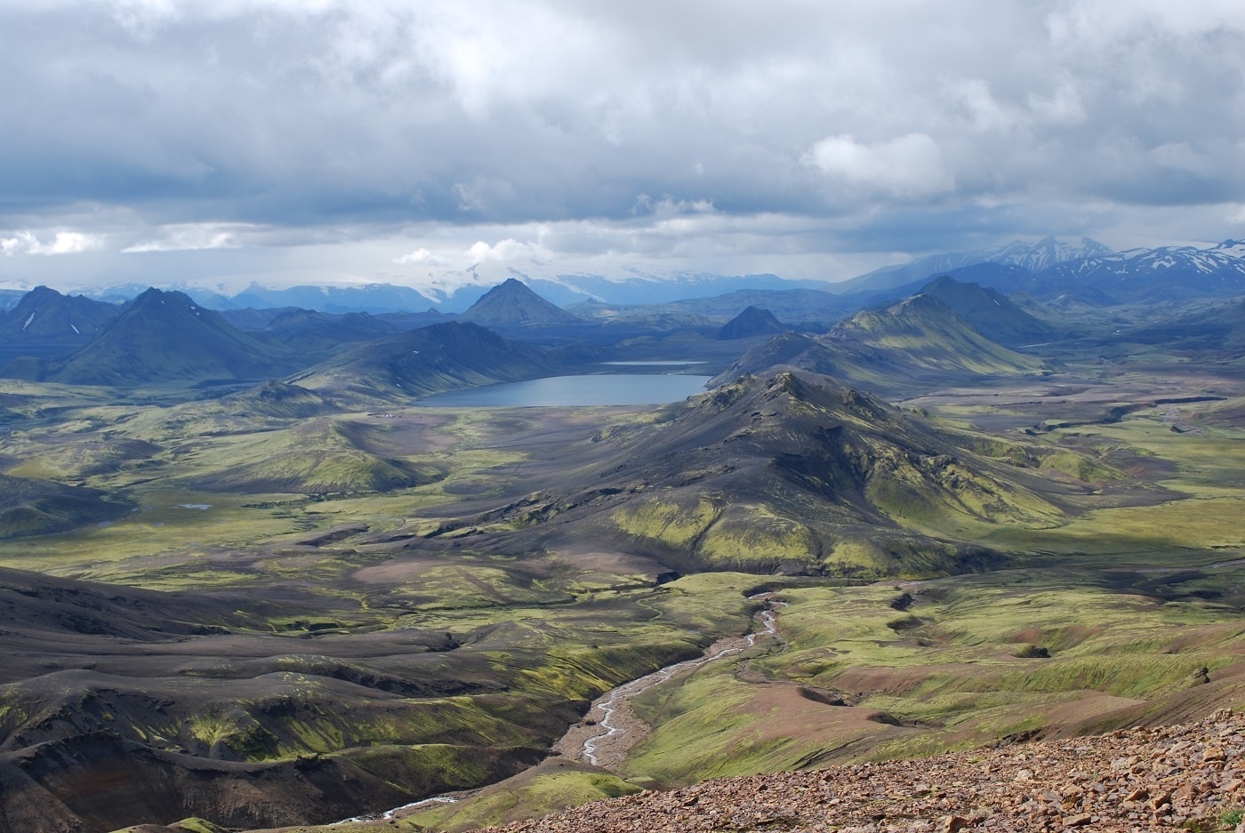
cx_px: 622
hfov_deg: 43.6
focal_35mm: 45
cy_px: 416
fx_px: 1558
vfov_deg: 29.9
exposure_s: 1/200
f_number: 8
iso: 100
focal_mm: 30
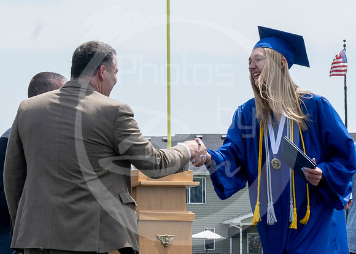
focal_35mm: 252
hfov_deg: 8.0
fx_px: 2544
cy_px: 117
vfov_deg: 5.7
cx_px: 70
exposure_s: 1/250
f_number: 13
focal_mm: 70
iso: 200
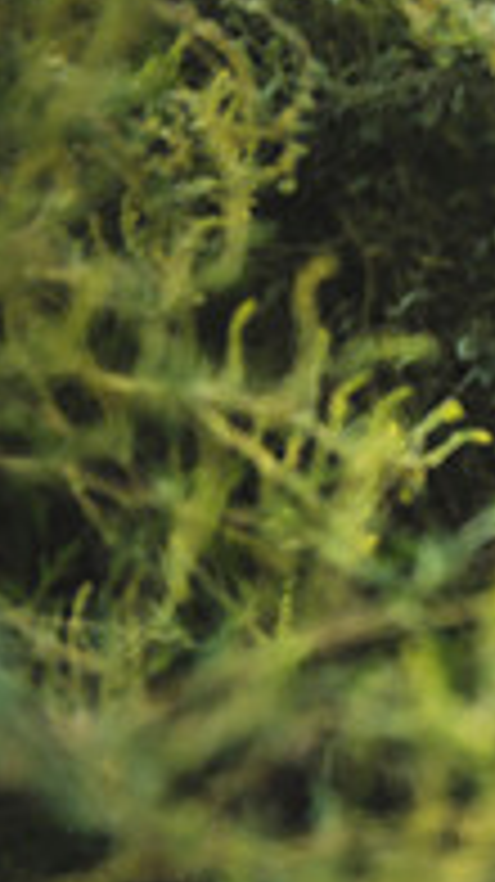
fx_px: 2758
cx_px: 1264
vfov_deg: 18.1
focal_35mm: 118
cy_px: 623
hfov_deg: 9.0
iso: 100
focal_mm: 38
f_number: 2.8
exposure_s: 1/200
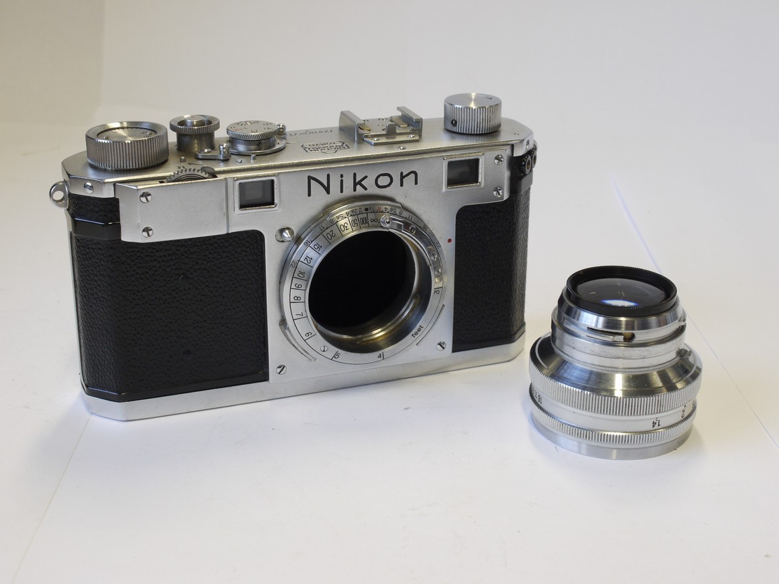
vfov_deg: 24.4
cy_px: 292
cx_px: 390
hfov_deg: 32.2
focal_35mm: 60
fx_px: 1350
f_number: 9
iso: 400
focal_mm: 30
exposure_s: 1/25
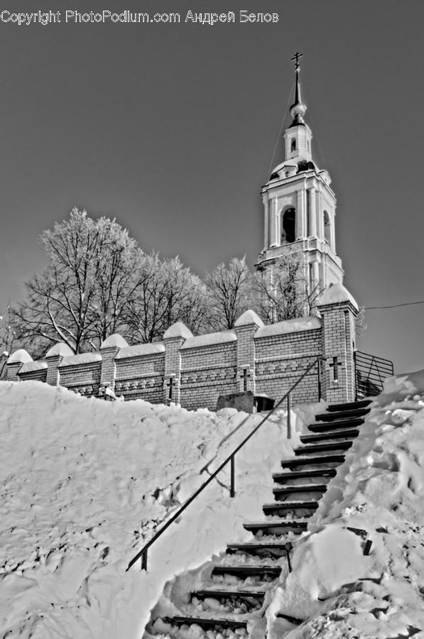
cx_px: 212
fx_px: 532
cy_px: 320
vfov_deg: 62.0
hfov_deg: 43.5
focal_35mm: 30
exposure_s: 1/180
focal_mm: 20
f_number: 16
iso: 400
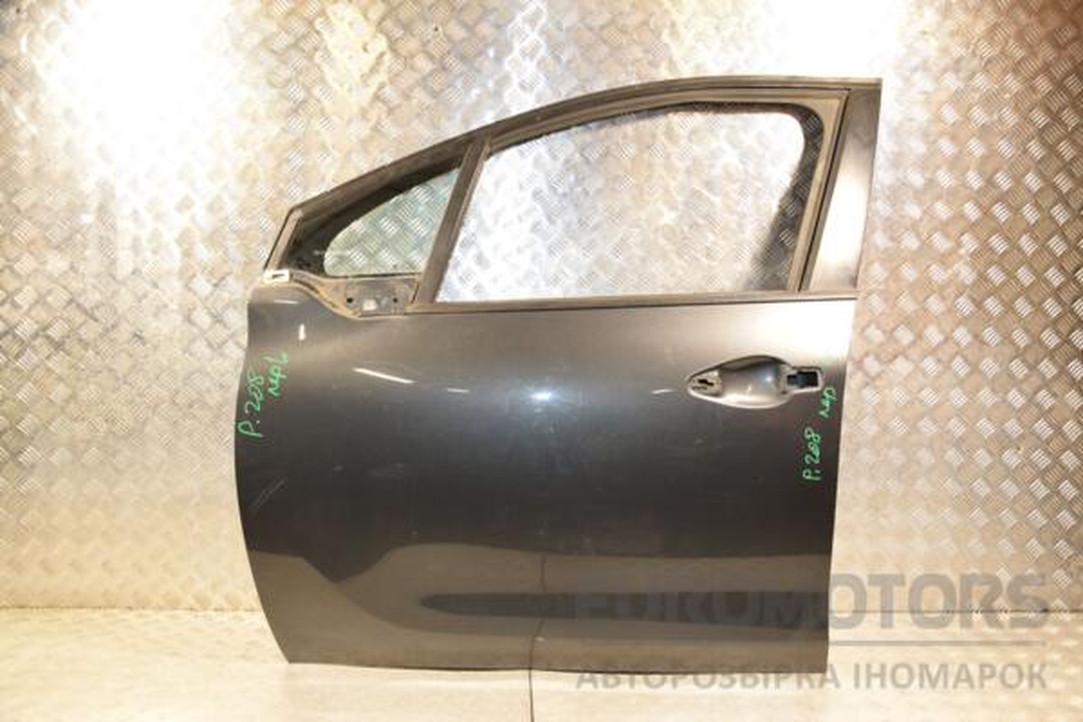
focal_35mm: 33
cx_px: 542
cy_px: 361
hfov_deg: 57.2
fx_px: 993
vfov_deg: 40.0
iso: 800
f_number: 5
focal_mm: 22
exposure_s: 1/125
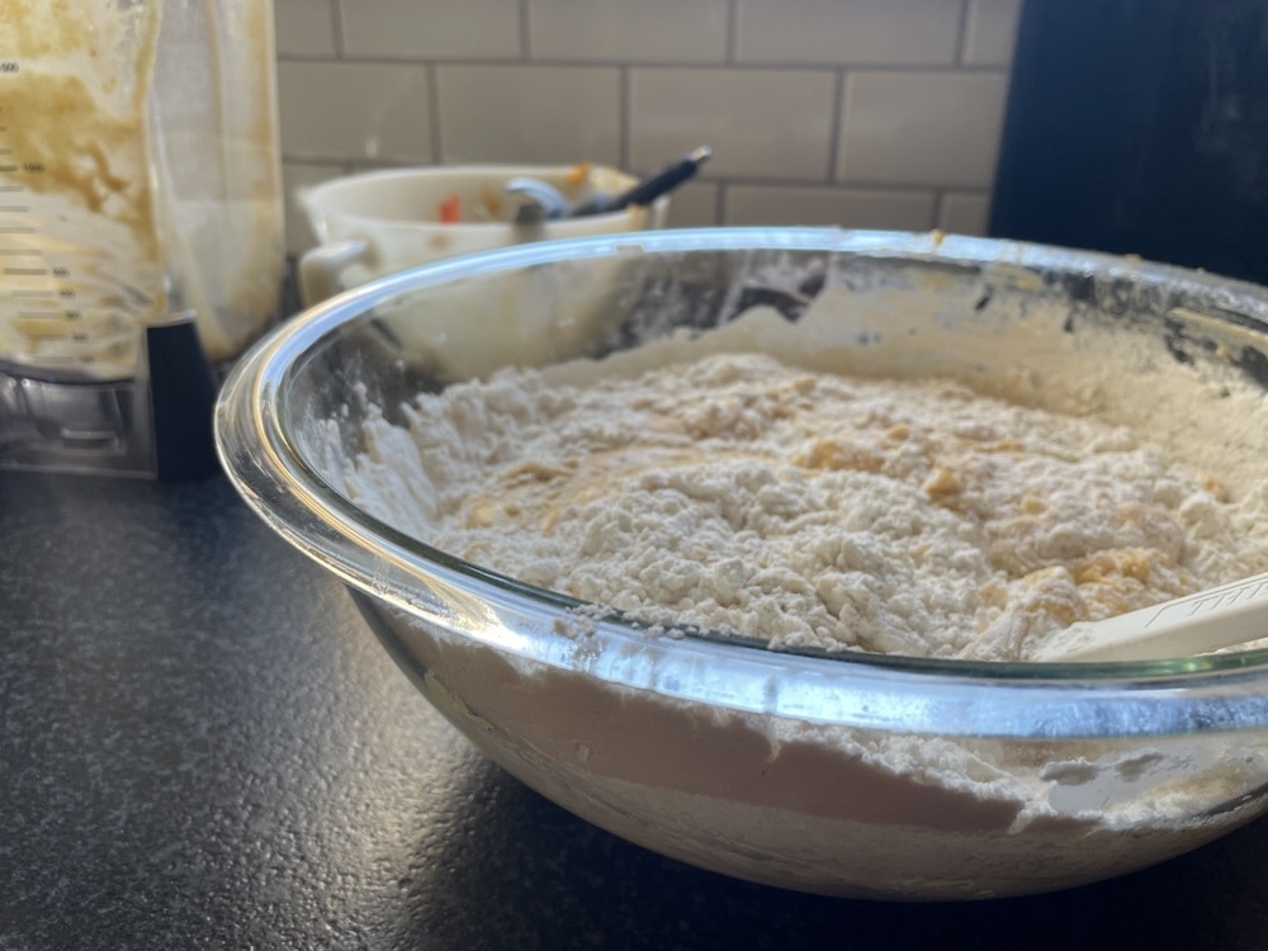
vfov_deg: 53.1
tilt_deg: -25.1
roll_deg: -0.9
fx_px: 952
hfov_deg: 67.3
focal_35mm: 26
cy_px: 476
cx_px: 634
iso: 32
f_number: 1.6
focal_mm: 4.2
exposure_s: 1/121
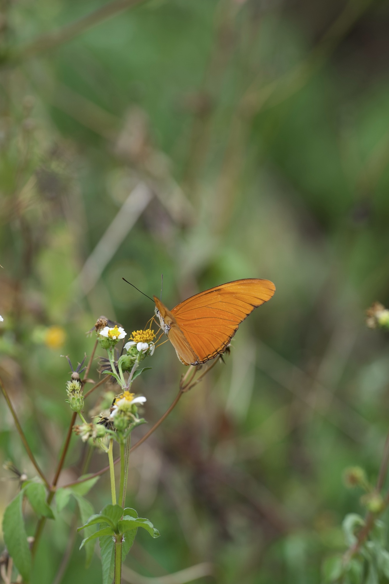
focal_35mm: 205
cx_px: 192
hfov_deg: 6.7
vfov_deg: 10.0
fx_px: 3323
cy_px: 285
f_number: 5
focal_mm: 200
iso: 100
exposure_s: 1/160
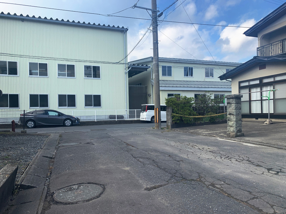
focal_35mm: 26
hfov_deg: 67.3
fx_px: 215
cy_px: 107
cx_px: 143
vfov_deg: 53.1
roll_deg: +1.3
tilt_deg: -1.1
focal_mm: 4.25
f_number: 1.8
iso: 25
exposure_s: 1/1149
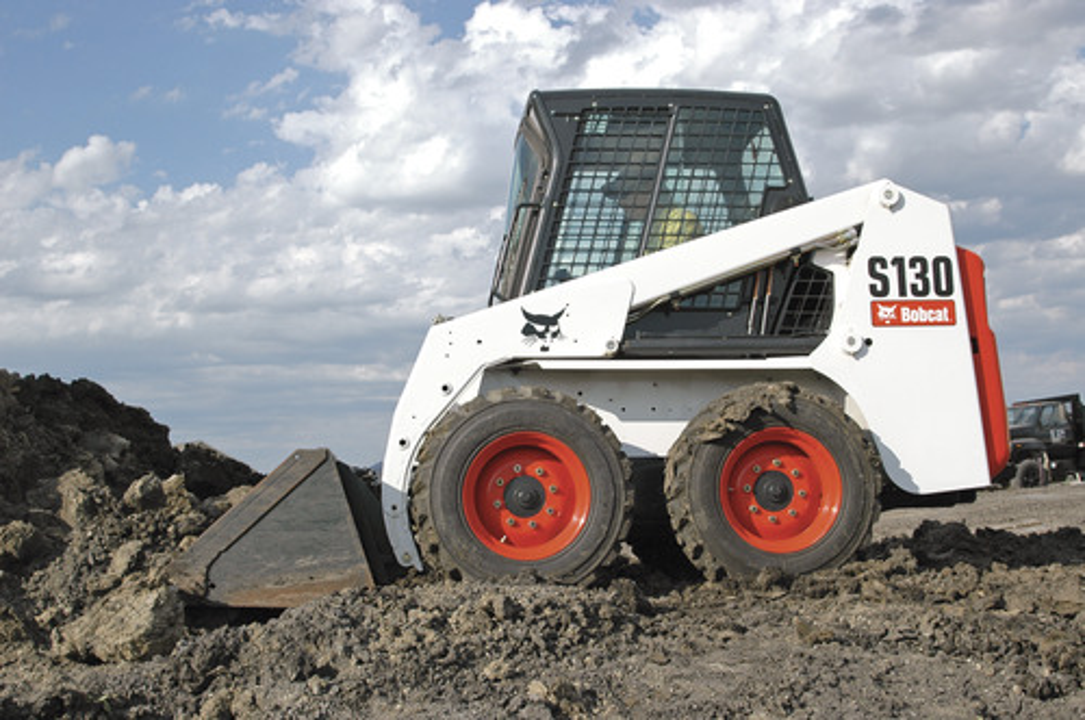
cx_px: 542
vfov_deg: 31.8
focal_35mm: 42
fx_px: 1264
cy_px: 360
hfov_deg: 46.5
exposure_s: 1/400
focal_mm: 28
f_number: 11
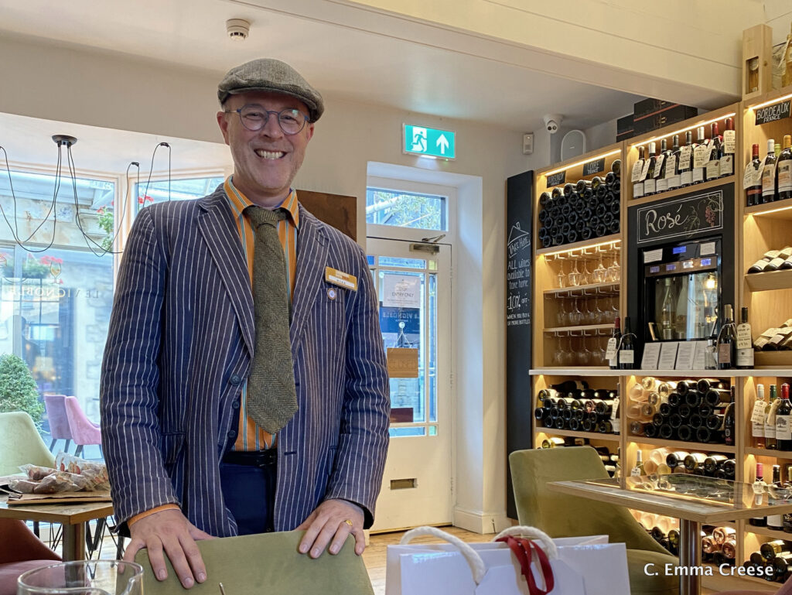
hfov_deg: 67.3
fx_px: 595
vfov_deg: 53.1
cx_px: 396
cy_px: 298
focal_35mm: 26
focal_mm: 4.25
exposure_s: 1/50
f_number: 1.8
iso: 125
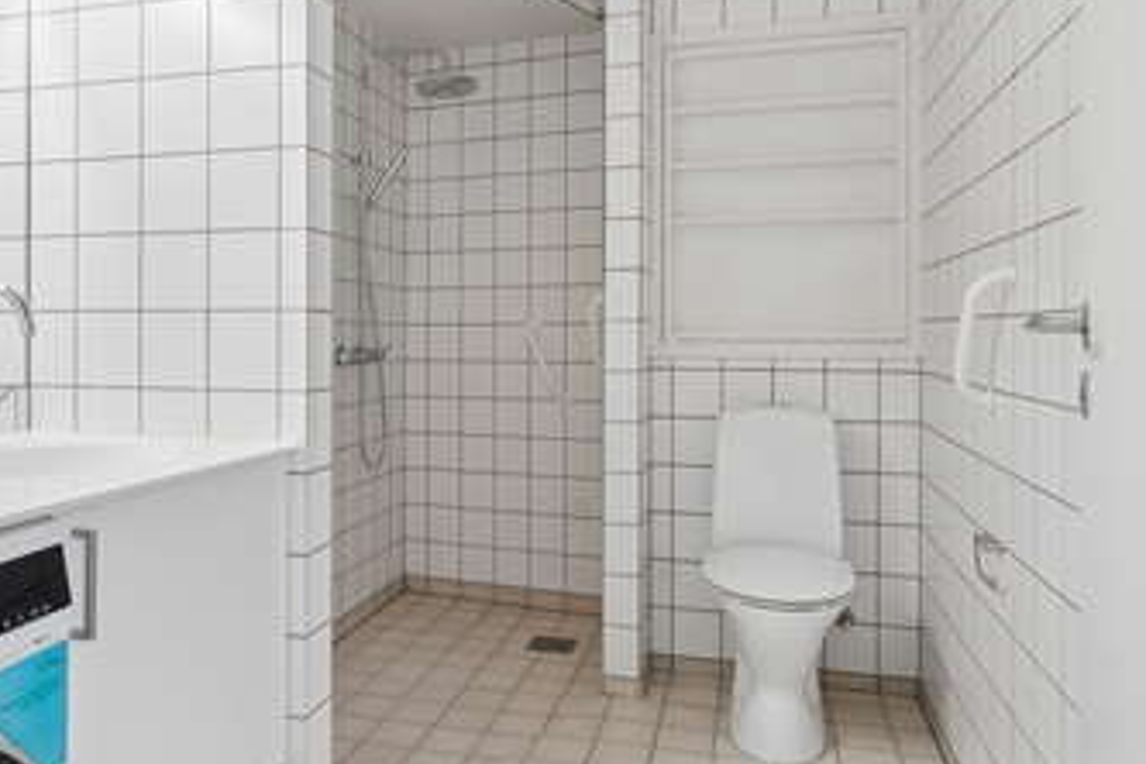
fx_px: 933
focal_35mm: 29
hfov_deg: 62.7
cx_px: 471
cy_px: 351
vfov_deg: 44.5
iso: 200
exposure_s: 1
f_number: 8
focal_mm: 15.5
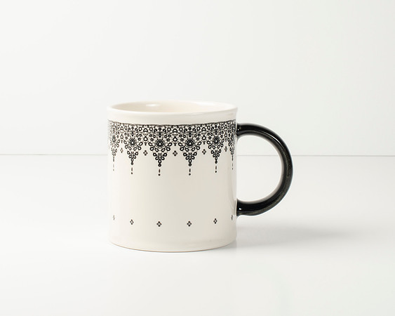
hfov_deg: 20.4
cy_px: 146
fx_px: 1096
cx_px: 171
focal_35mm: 94
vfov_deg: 16.4
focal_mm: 50
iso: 200
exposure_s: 1/60
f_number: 14
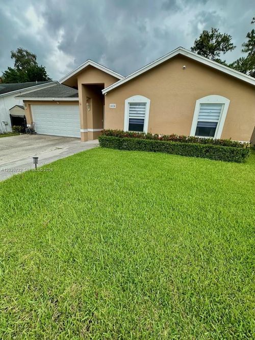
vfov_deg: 102.1
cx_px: 128
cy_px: 170
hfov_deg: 85.7
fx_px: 138
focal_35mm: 14
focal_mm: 2.22
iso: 40
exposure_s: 1/666
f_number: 2.2
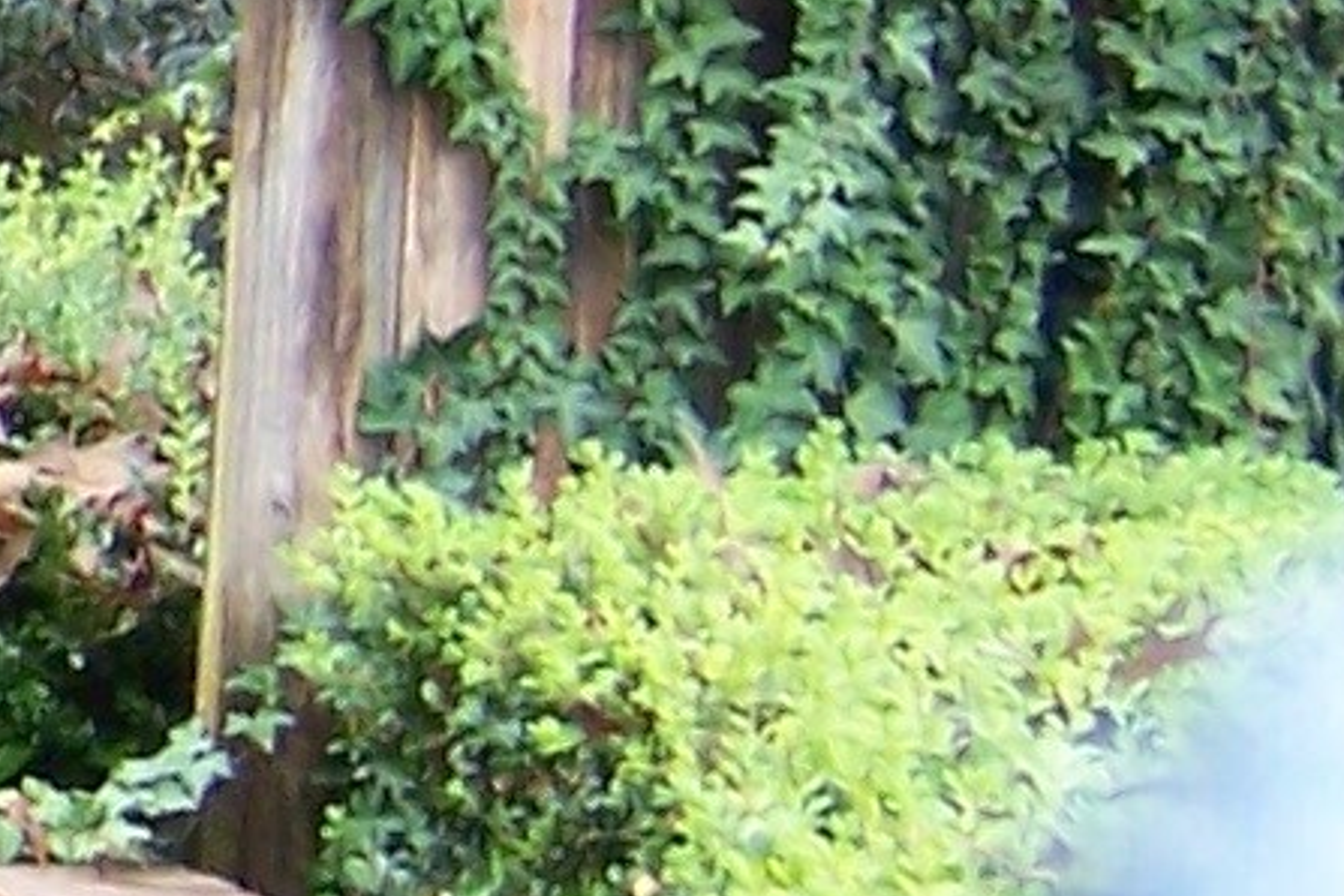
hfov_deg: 8.8
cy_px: -96
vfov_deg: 6.9
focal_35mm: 198
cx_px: -2459
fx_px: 7391
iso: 140
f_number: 2.8
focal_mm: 5.5
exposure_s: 1/90
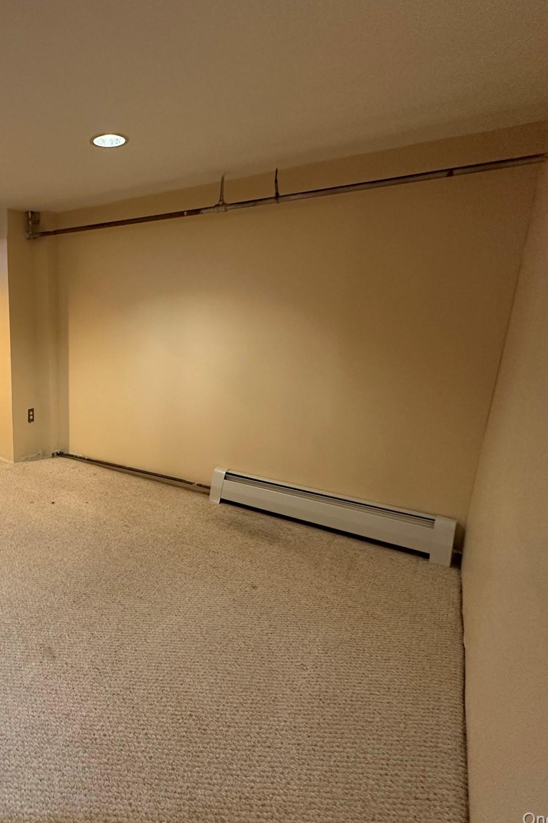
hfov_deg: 55.0
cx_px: 70
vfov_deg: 84.0
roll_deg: +0.1
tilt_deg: -10.8
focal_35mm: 20
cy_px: 408
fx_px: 457
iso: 320
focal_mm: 2.22
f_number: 2.2
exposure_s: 1/60
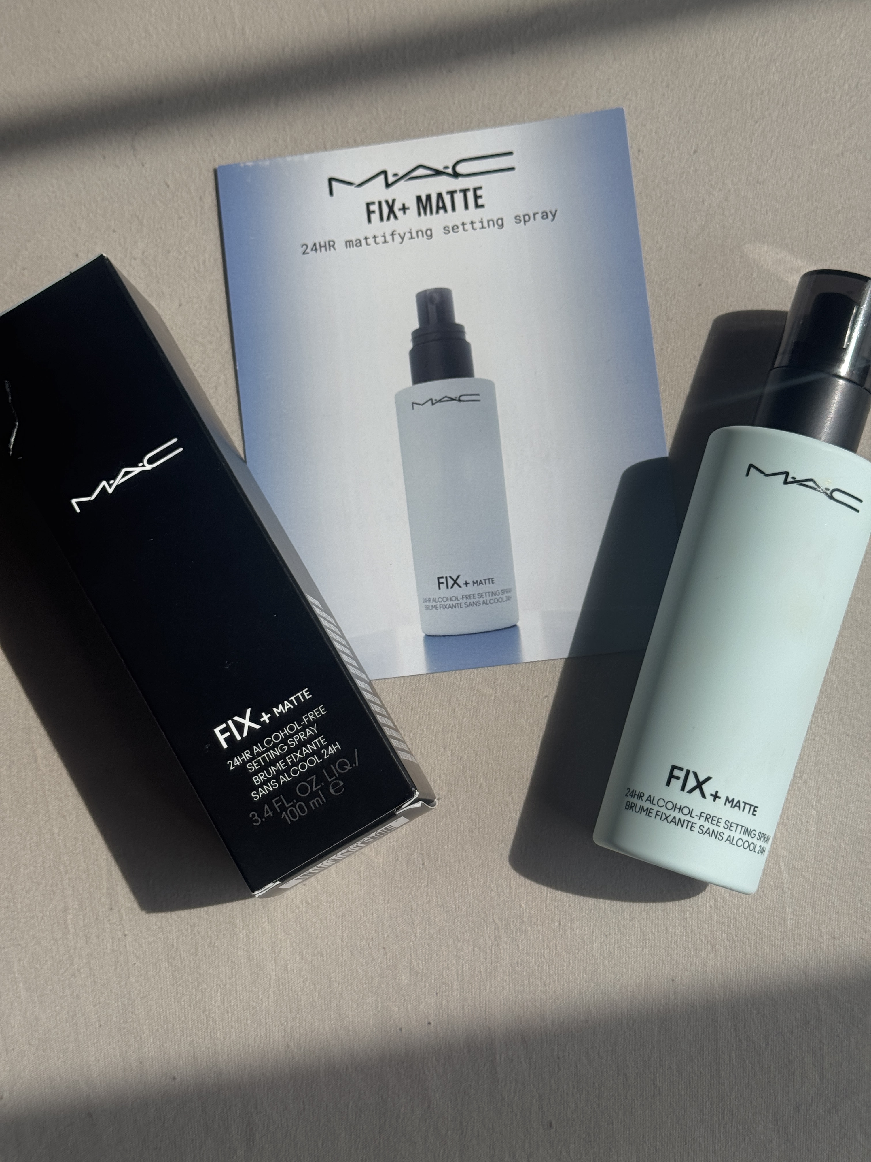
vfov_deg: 39.7
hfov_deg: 30.3
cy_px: 581
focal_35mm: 48
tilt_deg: -80.2
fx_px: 1610
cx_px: 436
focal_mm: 6.8
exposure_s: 1/9009
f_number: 1.8
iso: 80
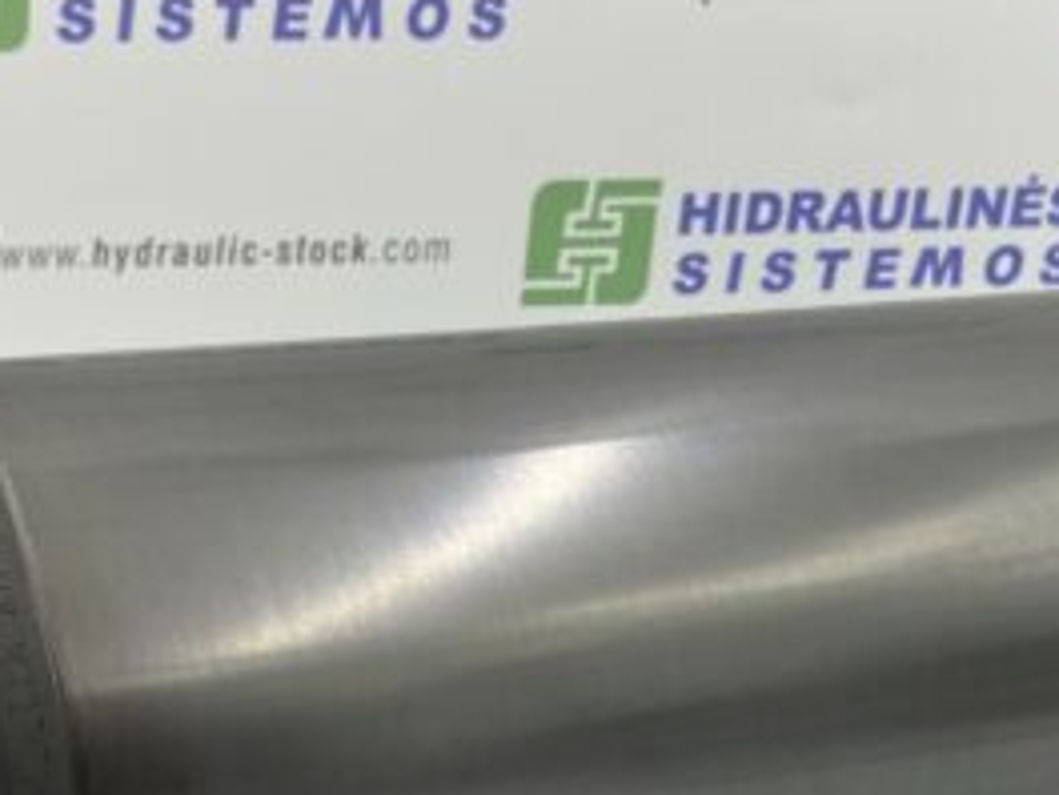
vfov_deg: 24.0
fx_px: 1805
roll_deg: -1.7
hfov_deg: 32.4
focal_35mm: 59
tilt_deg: -22.0
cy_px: 743
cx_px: 702
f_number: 1.8
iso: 32
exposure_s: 1/467
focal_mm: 4.25
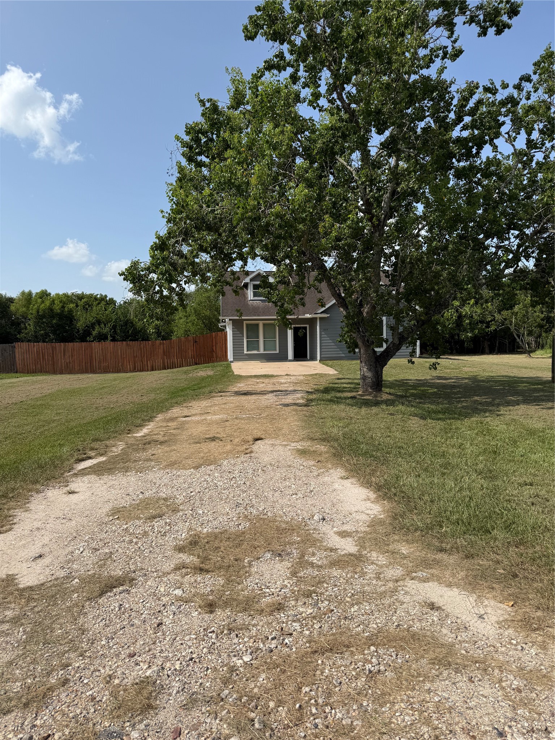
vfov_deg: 71.6
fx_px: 513
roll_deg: +0.8
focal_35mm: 24
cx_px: 278
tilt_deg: -2.9
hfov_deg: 56.8
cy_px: 370
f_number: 1.78
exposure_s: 1/5319
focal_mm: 6.76
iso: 80
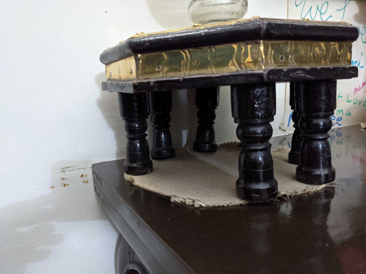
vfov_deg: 51.4
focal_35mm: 27
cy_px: 137
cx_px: 183
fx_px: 285
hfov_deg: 65.3
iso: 2095
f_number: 1.73
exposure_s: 1/20
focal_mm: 4.38
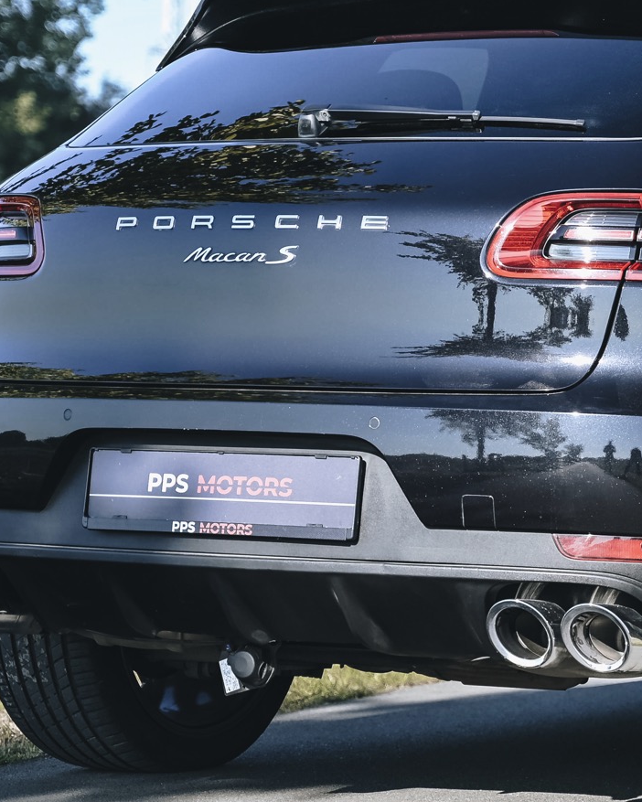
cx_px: 722
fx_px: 3561
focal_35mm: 150
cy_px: 353
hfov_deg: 10.2
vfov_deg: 12.8
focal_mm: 58
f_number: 2.8
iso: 100
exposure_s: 1/250
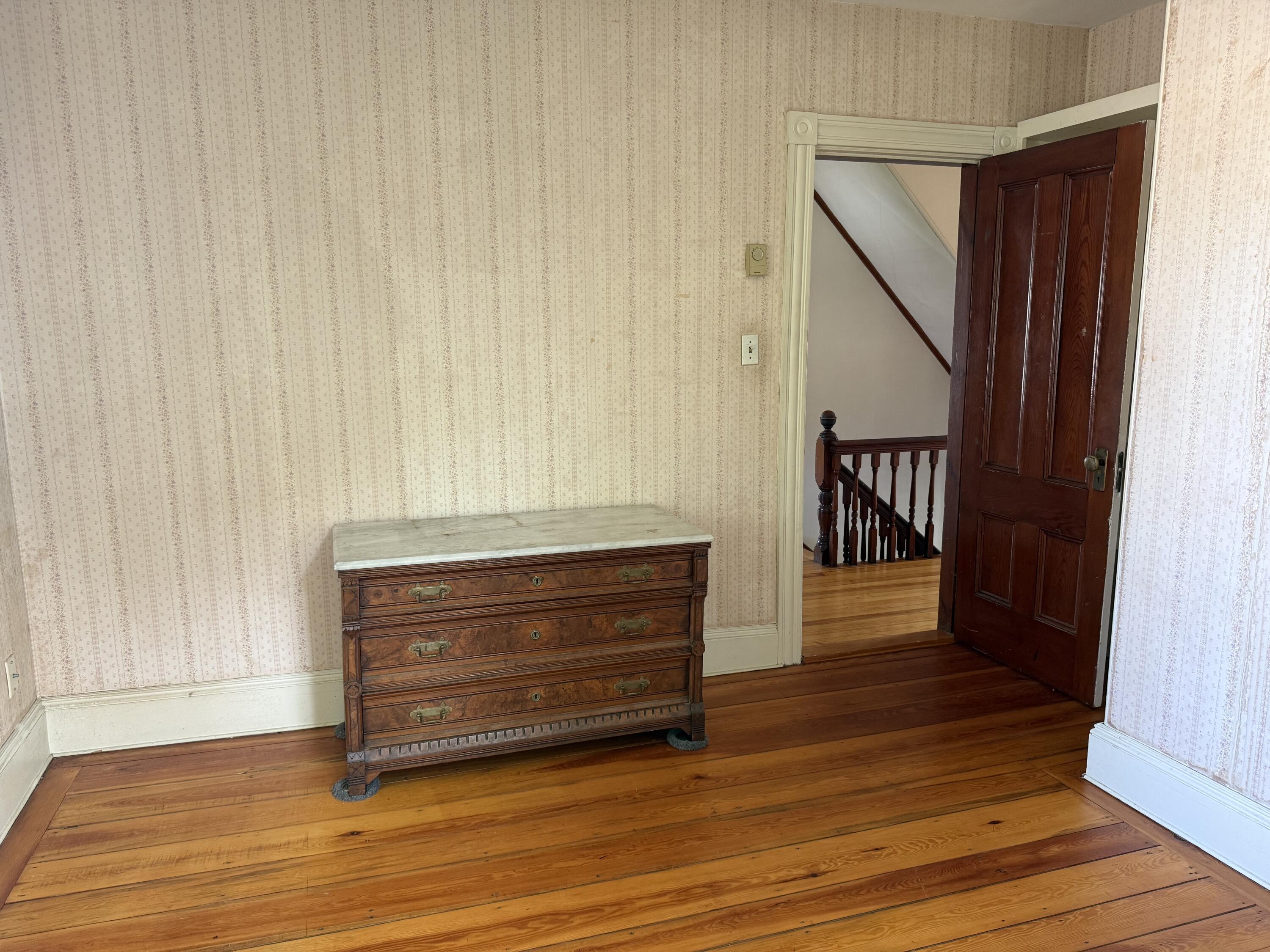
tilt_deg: -9.0
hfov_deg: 71.6
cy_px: 476
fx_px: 881
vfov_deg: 56.8
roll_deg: +0.6
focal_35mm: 24
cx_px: 635
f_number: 1.78
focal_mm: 6.76
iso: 200
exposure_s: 1/69
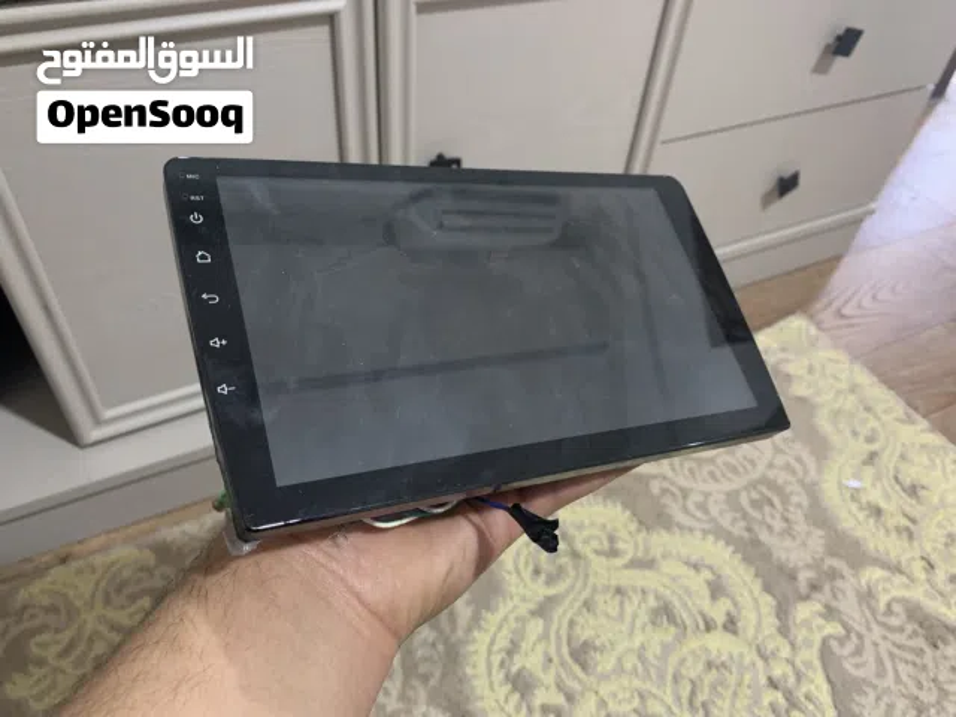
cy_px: 358
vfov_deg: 53.1
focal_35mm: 26
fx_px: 718
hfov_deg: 67.3
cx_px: 478
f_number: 1.8
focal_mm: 4.25
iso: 400
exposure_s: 1/54
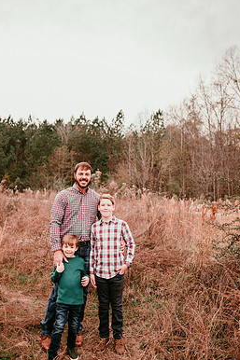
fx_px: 280
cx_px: 106
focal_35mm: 28
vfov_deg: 65.5
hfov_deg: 46.3
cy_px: 176
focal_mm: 24
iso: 100
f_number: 2.2
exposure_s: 1/160
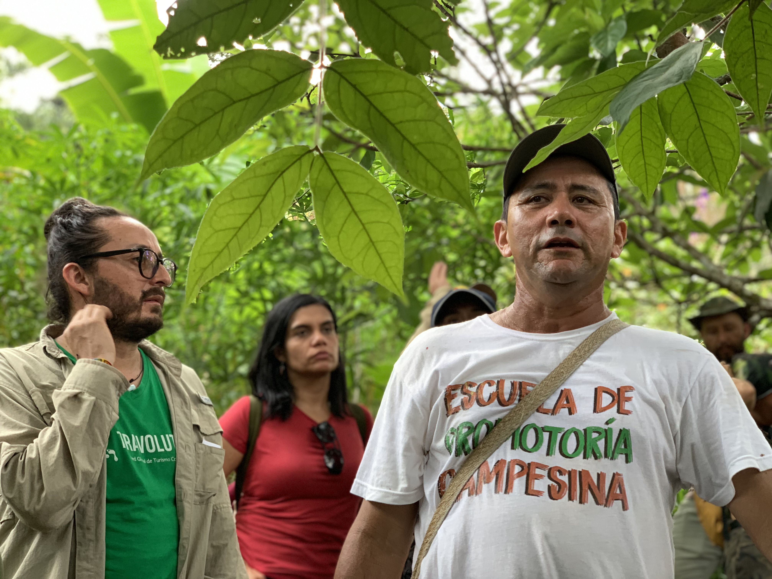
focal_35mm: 52
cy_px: 290
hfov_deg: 36.8
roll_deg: -2.1
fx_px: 1160
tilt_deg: +16.5
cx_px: 386
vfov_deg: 28.0
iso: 125
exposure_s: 1/60
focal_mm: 6
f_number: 2.4
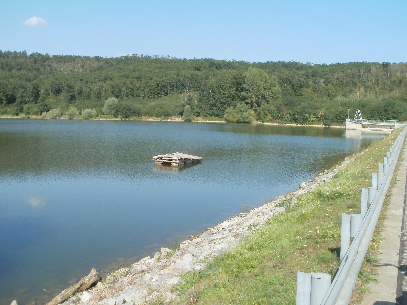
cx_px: 204
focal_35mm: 36
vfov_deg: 39.7
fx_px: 423
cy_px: 152
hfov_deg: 51.4
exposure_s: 1/400
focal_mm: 6.3
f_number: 5.6
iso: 100
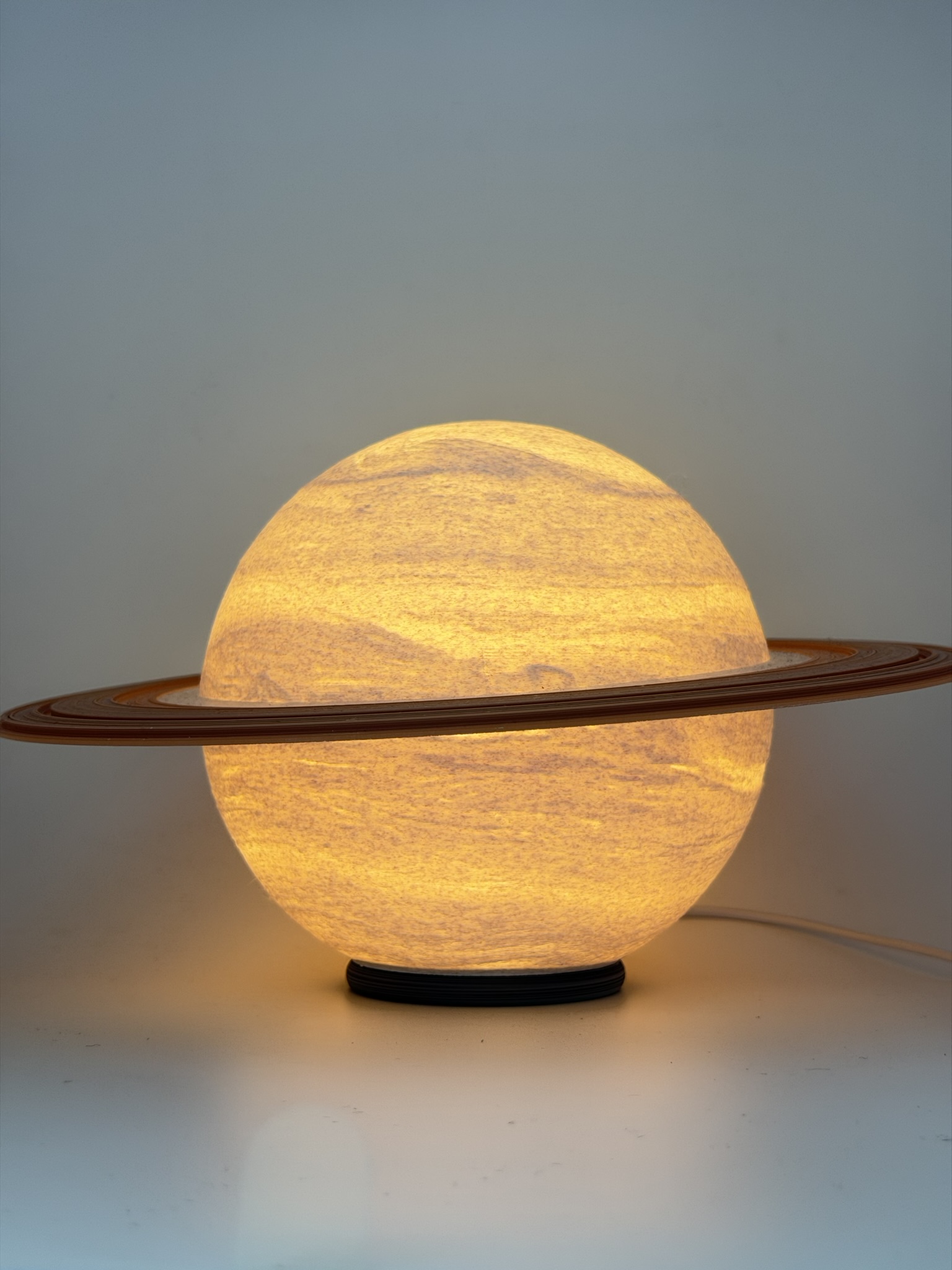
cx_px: 476
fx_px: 1760
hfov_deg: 30.3
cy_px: 635
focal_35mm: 48
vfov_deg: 39.7
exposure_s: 1/50
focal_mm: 6.76
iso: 80
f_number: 1.78
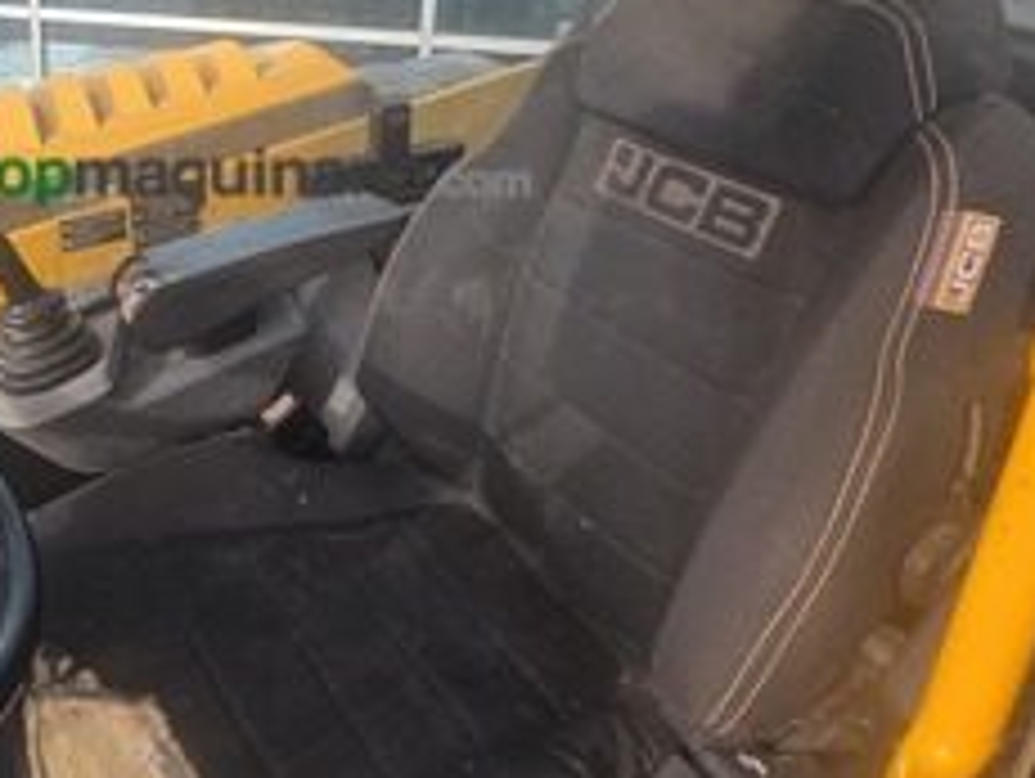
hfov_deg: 54.0
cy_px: 171
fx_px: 928
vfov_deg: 43.7
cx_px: 196
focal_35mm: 31
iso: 40
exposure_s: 1/912
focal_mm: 2.2
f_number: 1.9
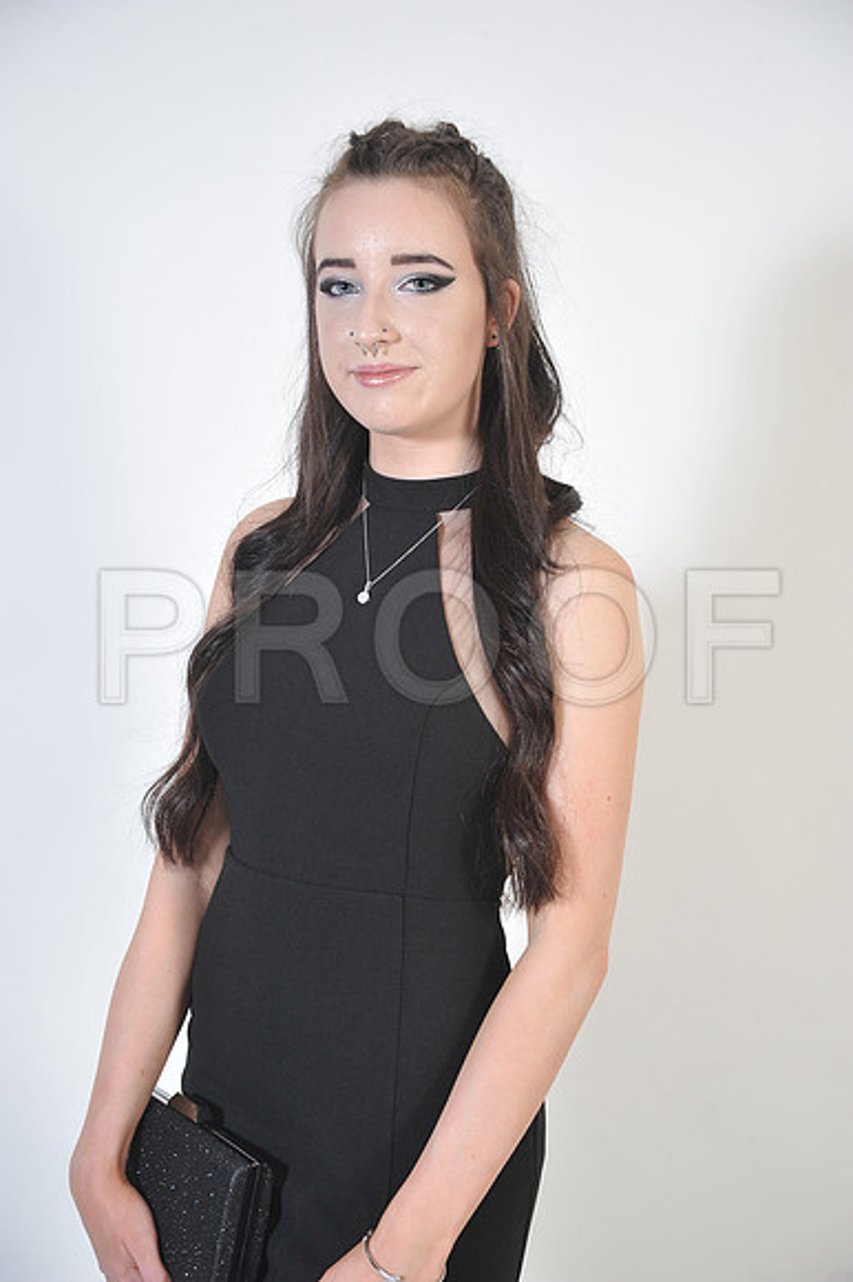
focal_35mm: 85
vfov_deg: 23.9
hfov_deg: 16.1
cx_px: 426
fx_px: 3024
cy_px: 641
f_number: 7.1
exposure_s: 1/60
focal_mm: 85
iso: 1000
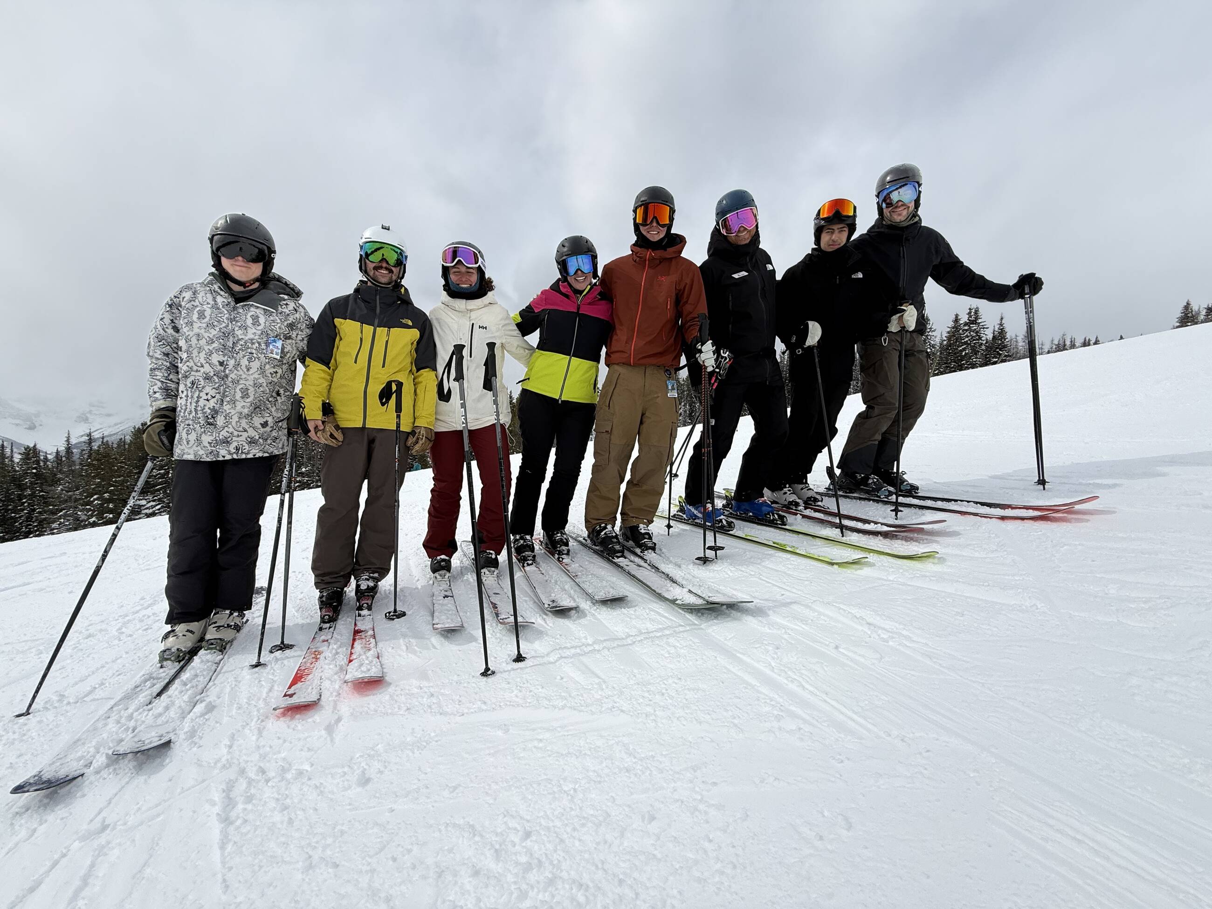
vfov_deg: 85.7
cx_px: 606
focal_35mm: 14
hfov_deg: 102.1
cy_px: 454
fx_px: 490
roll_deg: -2.0
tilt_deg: -1.6
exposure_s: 1/2976
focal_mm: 2.22
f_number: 2.2
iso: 50
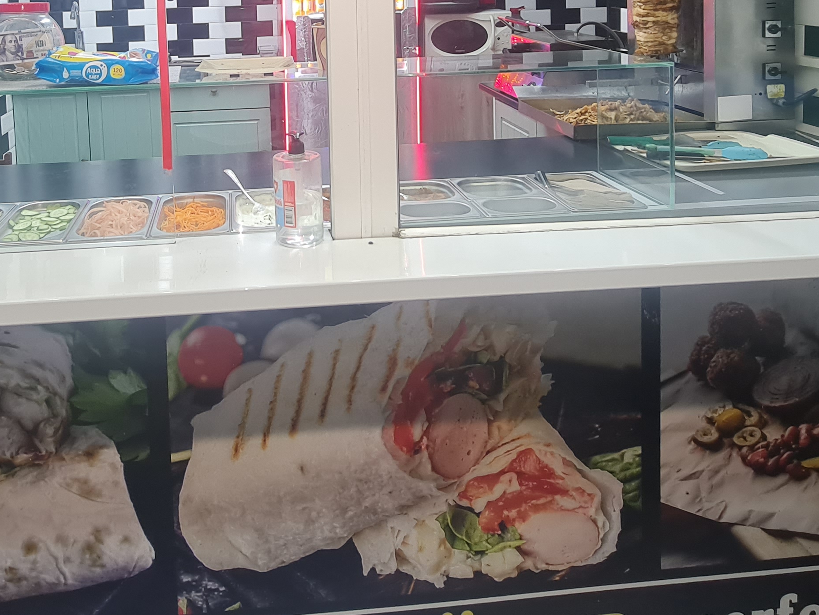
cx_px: 279
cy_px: 26
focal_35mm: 28
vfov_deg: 43.8
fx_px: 663
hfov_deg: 62.0
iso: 125
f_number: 2.2
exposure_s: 1/50
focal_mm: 2.2
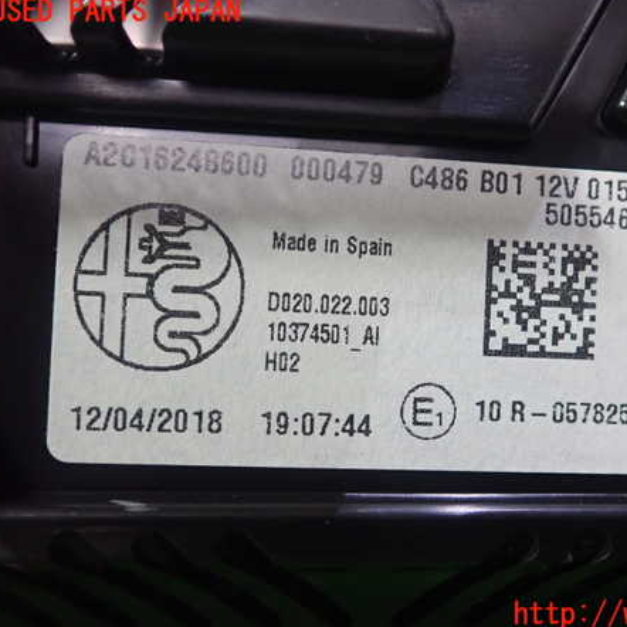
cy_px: 314
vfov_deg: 46.0
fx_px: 738
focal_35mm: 36
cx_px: 409
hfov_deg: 45.5
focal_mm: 5.5
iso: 640
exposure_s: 1/125
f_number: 2.3
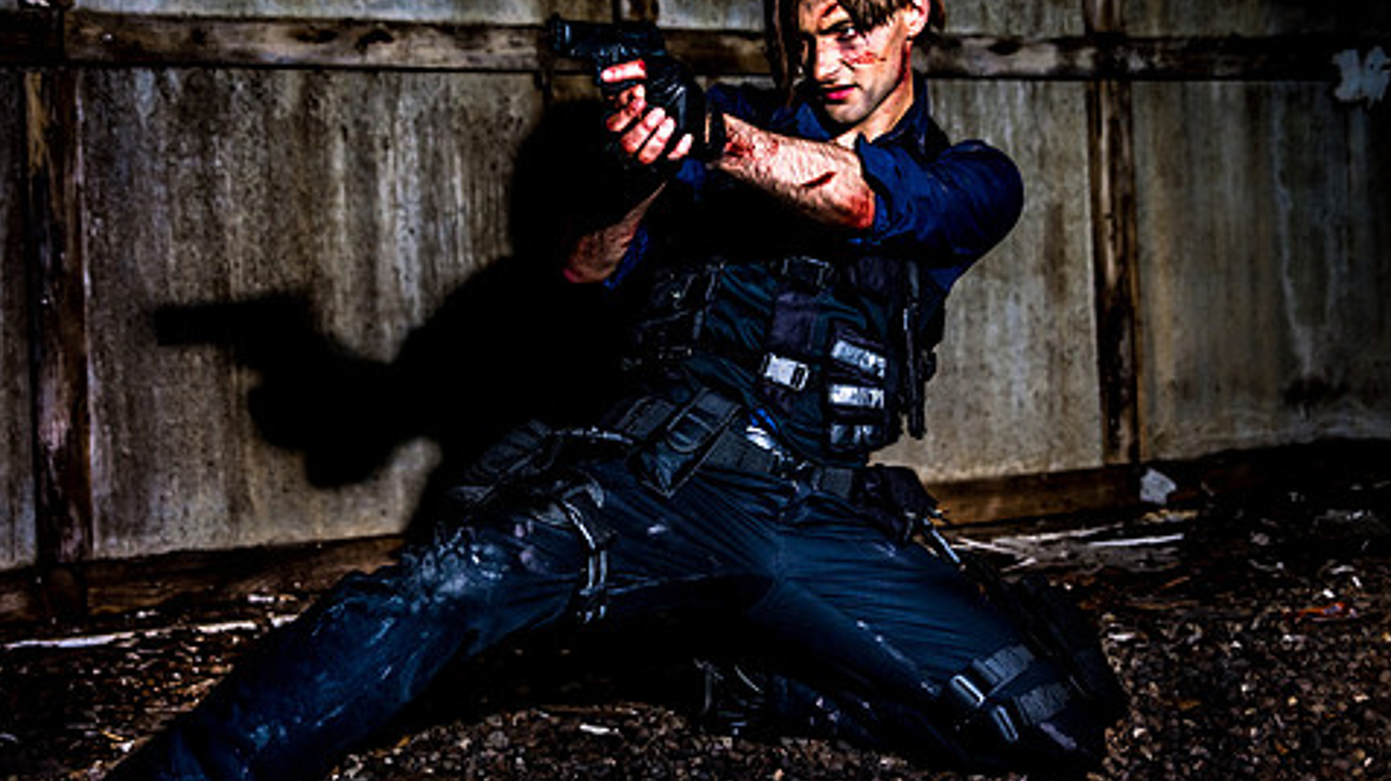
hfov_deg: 40.4
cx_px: 560
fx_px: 1881
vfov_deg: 23.5
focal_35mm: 51
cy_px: 357
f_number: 2.8
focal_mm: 40
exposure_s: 1/1000
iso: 160
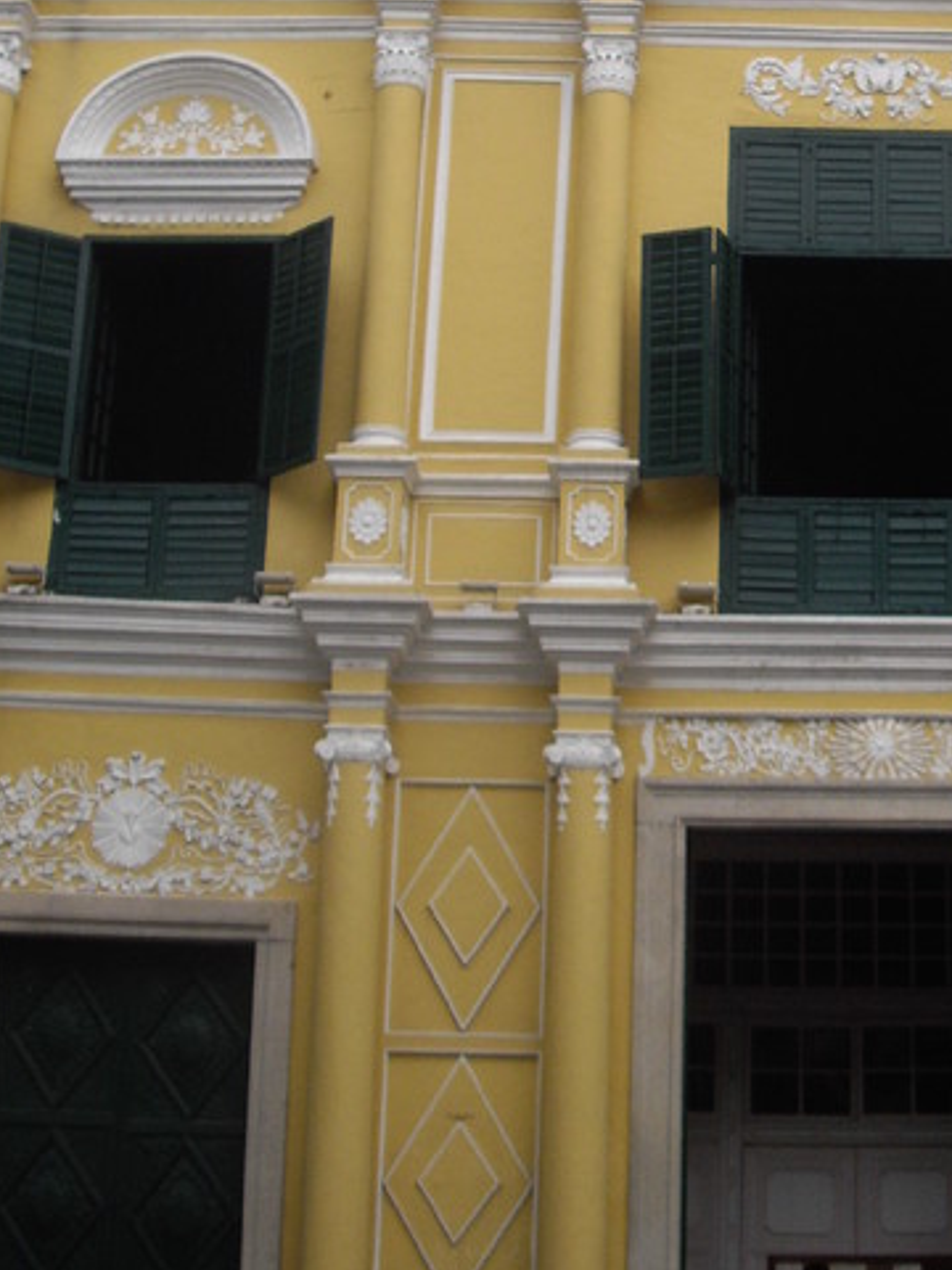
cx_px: 878
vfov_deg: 25.4
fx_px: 2787
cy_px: 349
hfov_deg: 19.0
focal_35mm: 76
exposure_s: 1/200
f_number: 8
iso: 100
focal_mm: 7.9
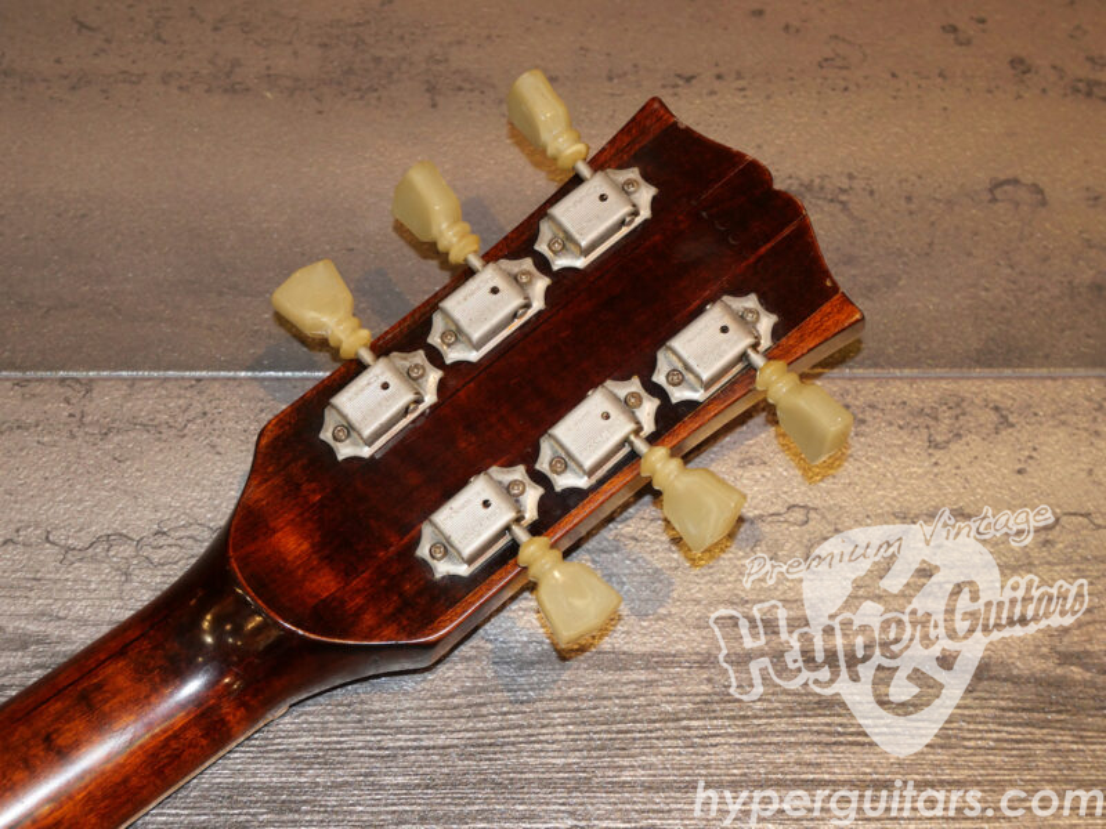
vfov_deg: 22.9
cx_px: 553
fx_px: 2045
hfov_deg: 30.3
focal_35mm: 64
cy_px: 414
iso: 800
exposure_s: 1/50
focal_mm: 32
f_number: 5.6
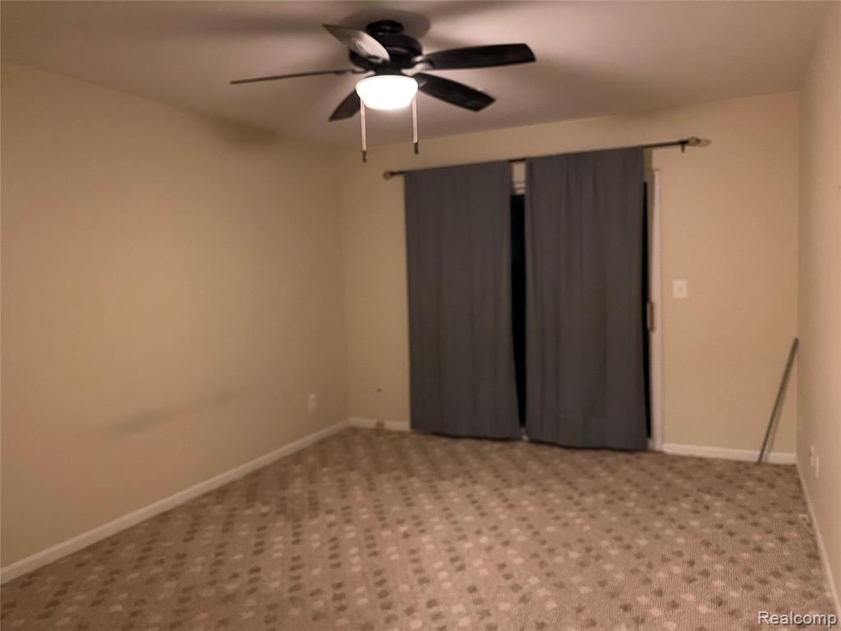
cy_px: 316
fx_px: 632
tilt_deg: -4.2
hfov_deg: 67.3
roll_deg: +2.3
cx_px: 420
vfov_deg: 53.1
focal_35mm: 26
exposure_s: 1/30
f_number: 1.6
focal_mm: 5.1
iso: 640
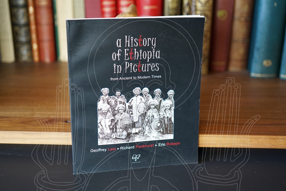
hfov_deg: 39.6
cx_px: 143
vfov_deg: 27.0
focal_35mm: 50
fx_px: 397
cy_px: 96
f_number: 3.2
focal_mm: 50
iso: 1600
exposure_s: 1/160
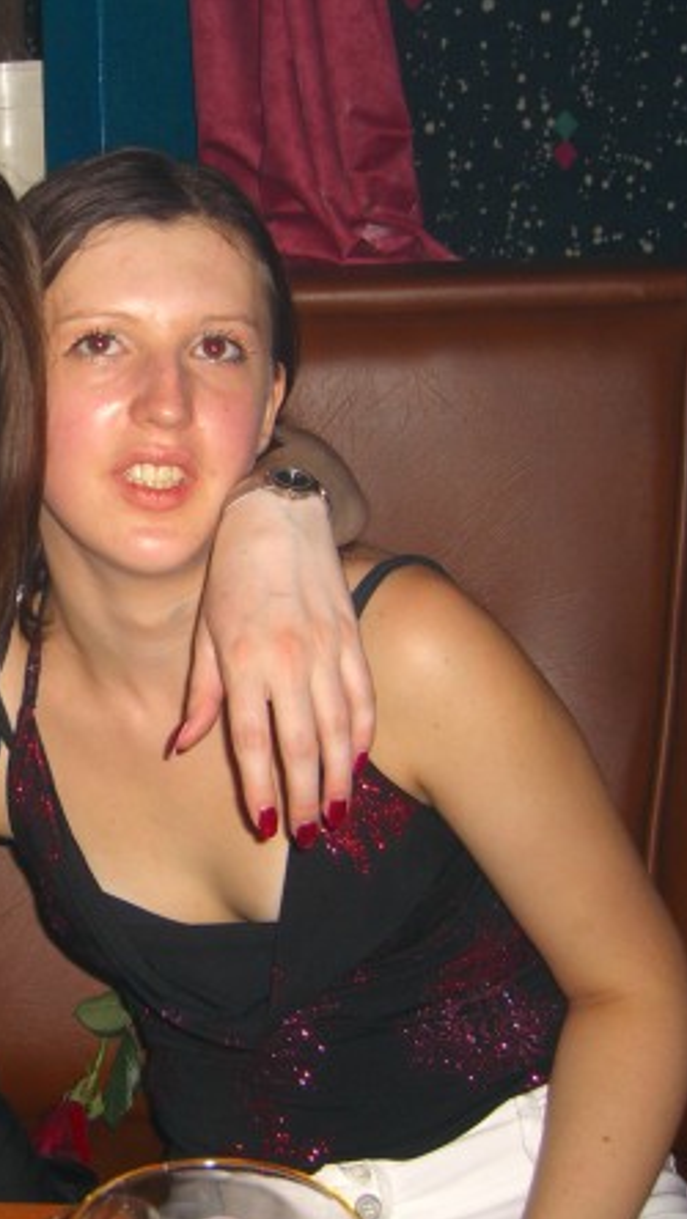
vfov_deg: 37.2
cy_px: 612
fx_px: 1812
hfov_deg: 20.6
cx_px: -27
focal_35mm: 56
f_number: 2.8
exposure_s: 1/60
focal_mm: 7.9
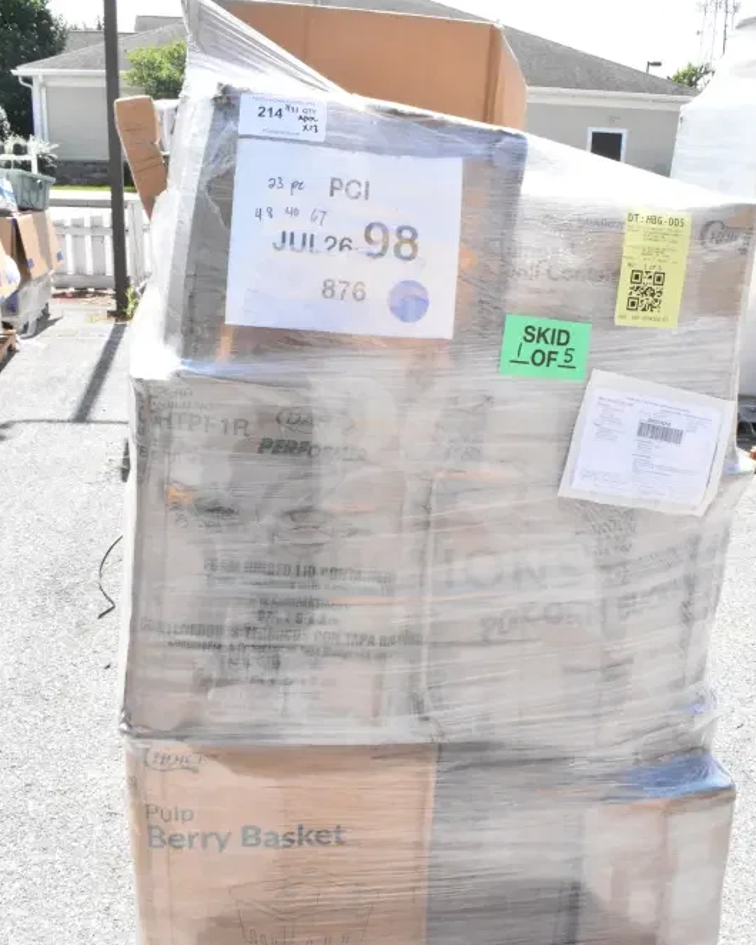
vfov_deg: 51.5
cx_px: 434
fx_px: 978
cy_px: 489
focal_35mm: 35
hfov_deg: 42.1
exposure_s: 1/1250
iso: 6400
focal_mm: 18
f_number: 18
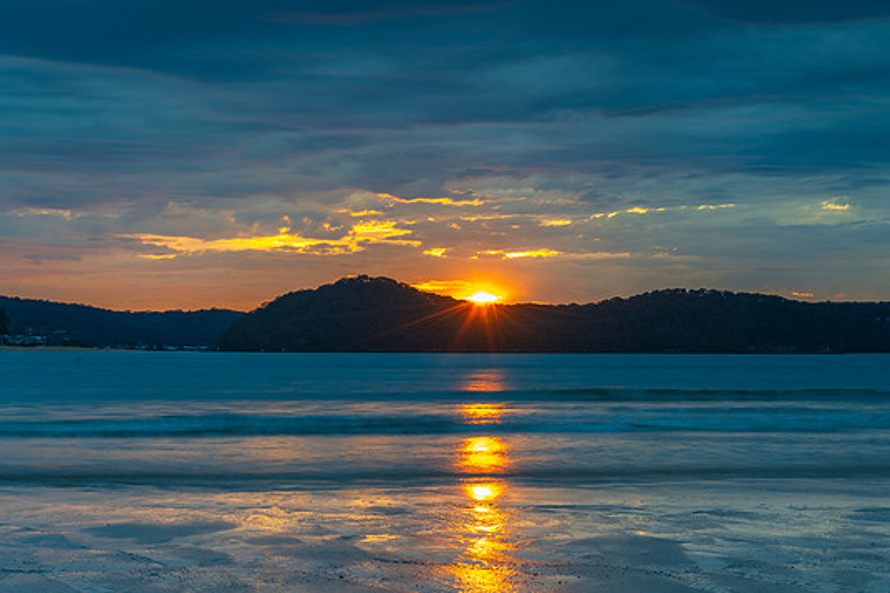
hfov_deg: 26.0
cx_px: 479
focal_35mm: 78
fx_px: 1928
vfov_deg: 17.5
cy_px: 303
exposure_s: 2
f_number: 11
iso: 31
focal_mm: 70
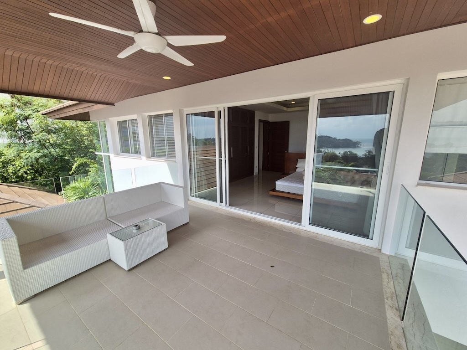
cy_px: 175
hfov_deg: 106.2
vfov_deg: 89.9
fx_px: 175
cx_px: 234
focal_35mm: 13
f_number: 2.2
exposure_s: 1/1420
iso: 50
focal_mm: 2.2
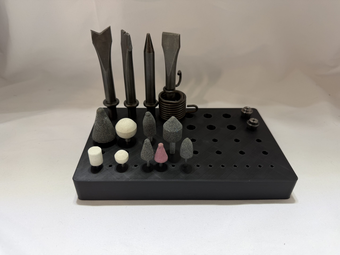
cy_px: 128
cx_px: 170
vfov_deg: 56.8
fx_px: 236
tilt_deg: -34.5
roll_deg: -0.8
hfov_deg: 71.6
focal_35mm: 24
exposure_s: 1/152
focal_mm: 6.76
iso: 64
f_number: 1.78
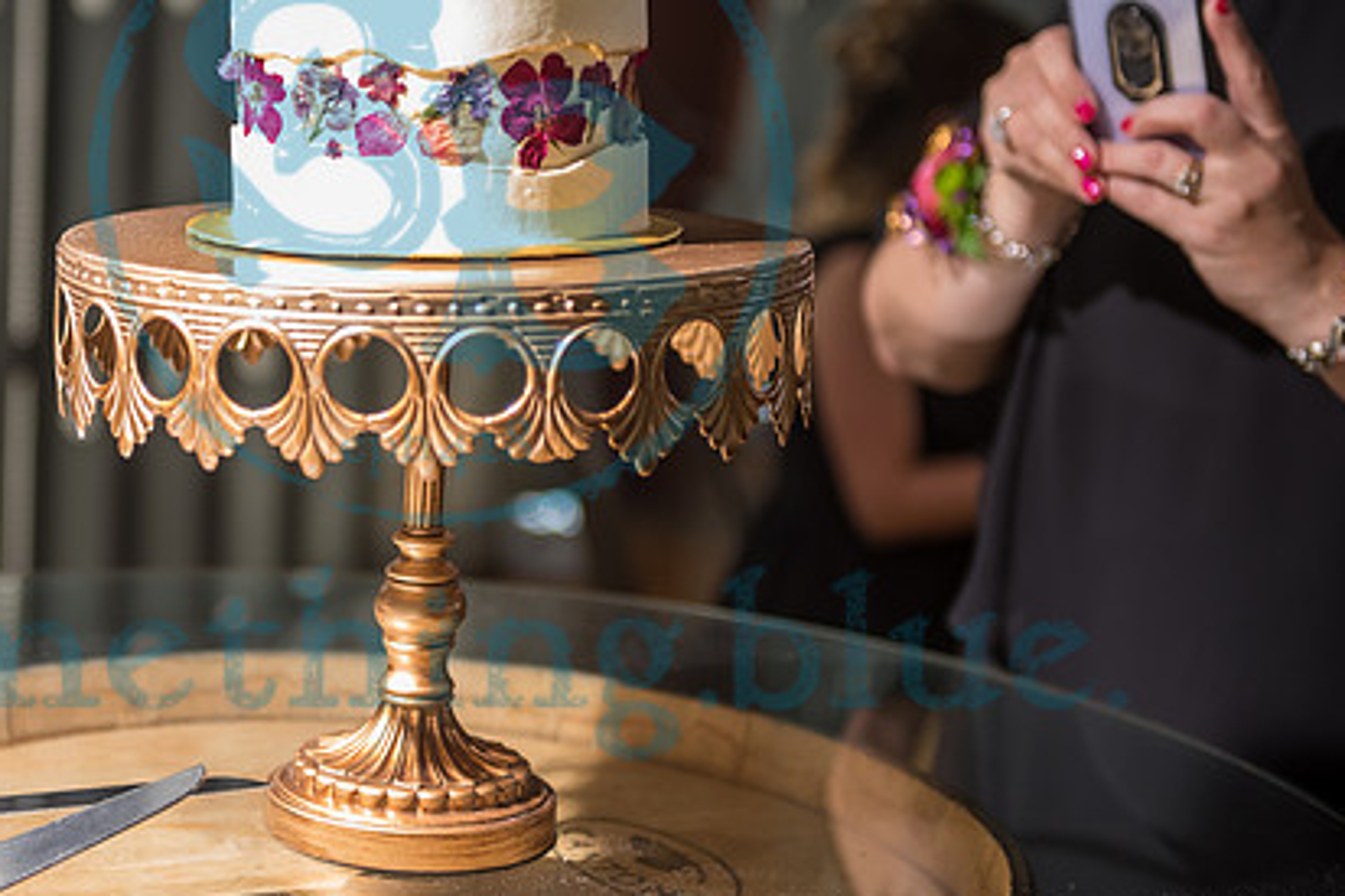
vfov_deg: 16.0
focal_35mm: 85
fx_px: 3174
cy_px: 291
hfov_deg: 23.8
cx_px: 416
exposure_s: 1/200
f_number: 2.8
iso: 200
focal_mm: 58
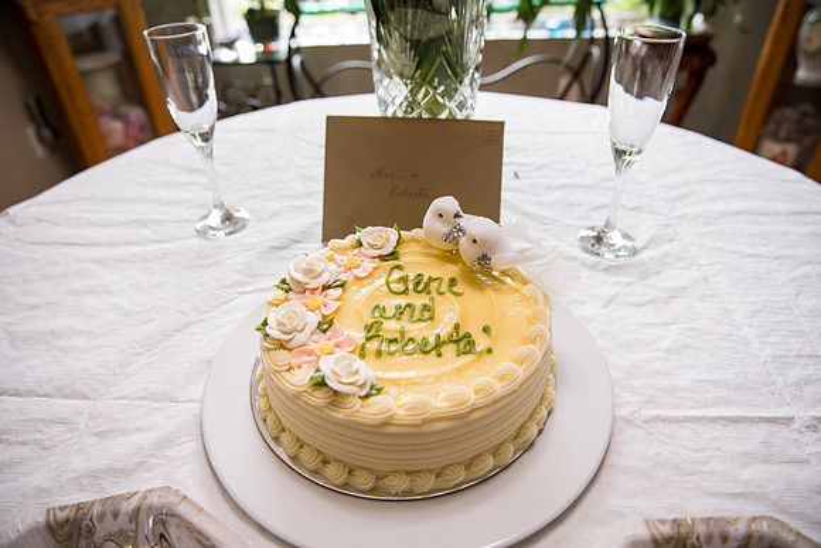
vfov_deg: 53.2
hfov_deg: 73.7
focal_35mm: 24
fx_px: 547
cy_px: 274
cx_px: 410
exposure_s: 1/320
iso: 2500
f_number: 3.5
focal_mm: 24
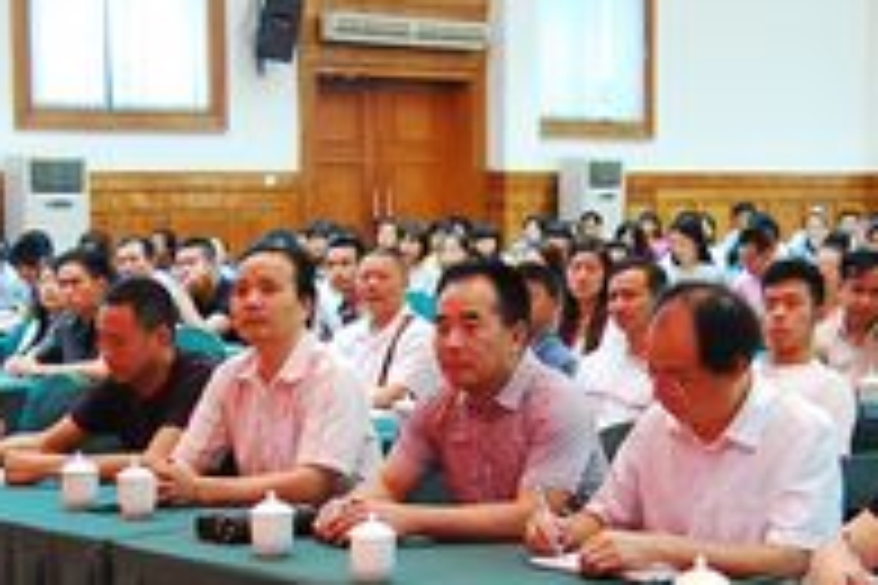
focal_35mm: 88
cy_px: 518
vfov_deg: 15.3
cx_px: 450
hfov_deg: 23.1
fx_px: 2153
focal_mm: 23
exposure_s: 1/13
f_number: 3.8
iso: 800
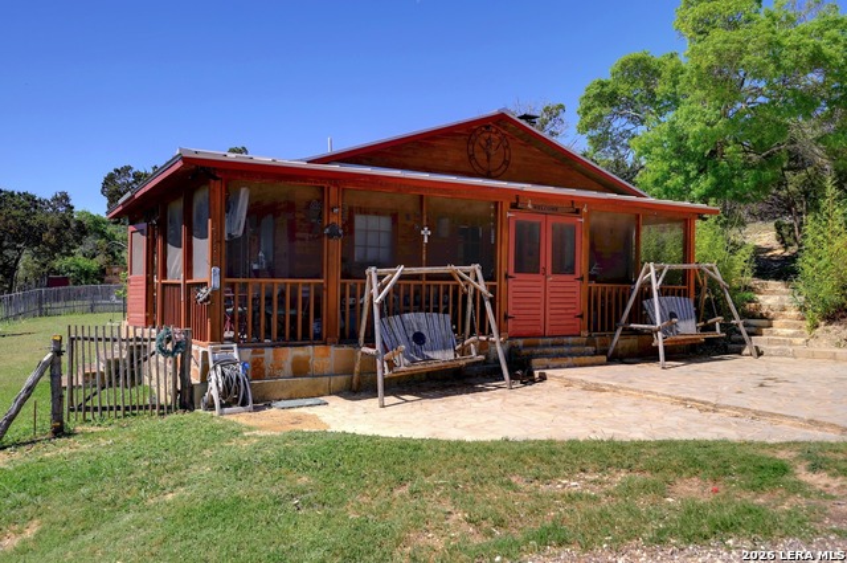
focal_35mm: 27
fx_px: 634
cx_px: 424
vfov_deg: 47.8
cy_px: 282
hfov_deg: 67.4
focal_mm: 27
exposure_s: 1/2000
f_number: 5
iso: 500
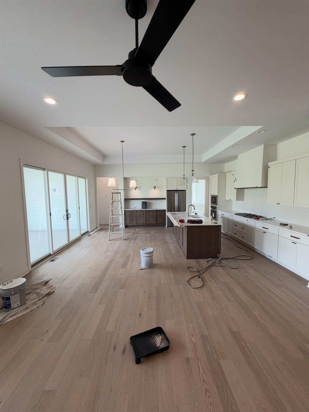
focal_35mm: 14
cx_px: 154
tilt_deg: -5.0
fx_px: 167
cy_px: 206
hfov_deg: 85.7
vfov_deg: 102.1
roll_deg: +0.8
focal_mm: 2.22
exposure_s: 1/120
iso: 160
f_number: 2.2
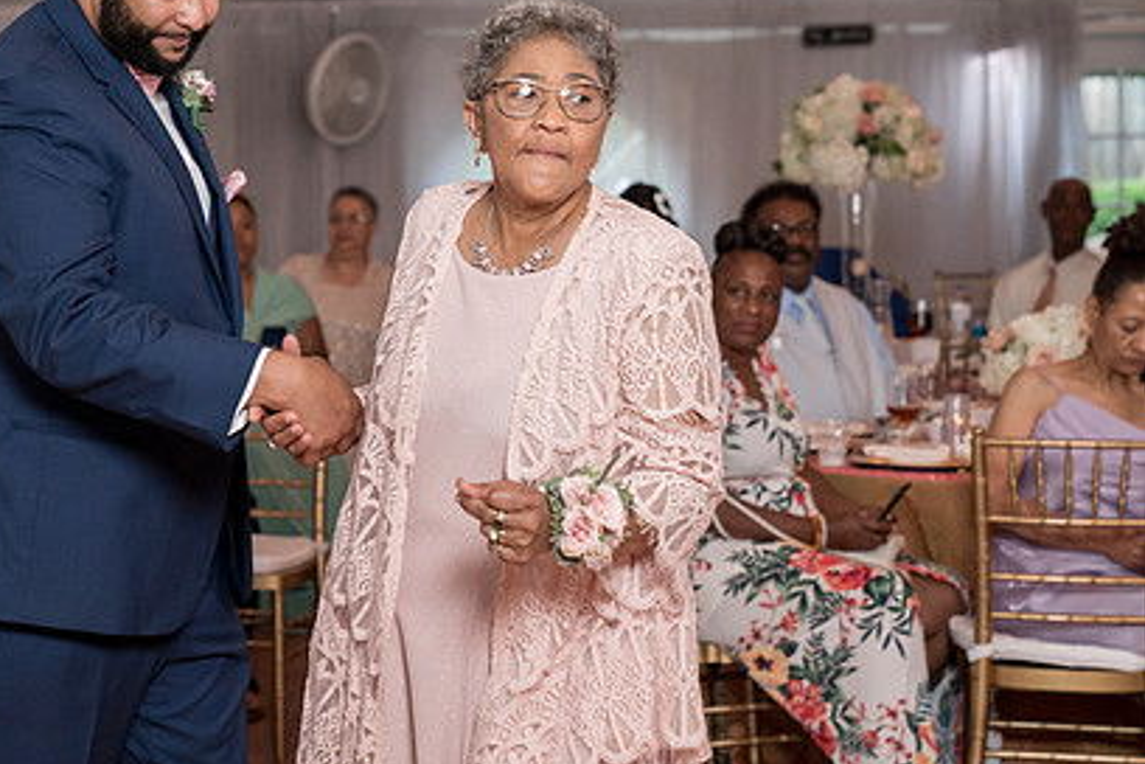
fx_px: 3244
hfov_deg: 20.0
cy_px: 278
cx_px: 387
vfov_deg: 13.4
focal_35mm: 102
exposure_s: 1/200
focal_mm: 65
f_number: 4
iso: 2000
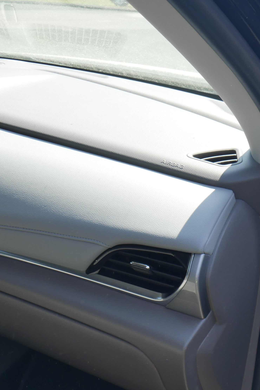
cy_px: 283
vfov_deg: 28.9
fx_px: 748
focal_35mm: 69
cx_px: 29
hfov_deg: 19.4
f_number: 5.6
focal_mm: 16
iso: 200
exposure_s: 1/200
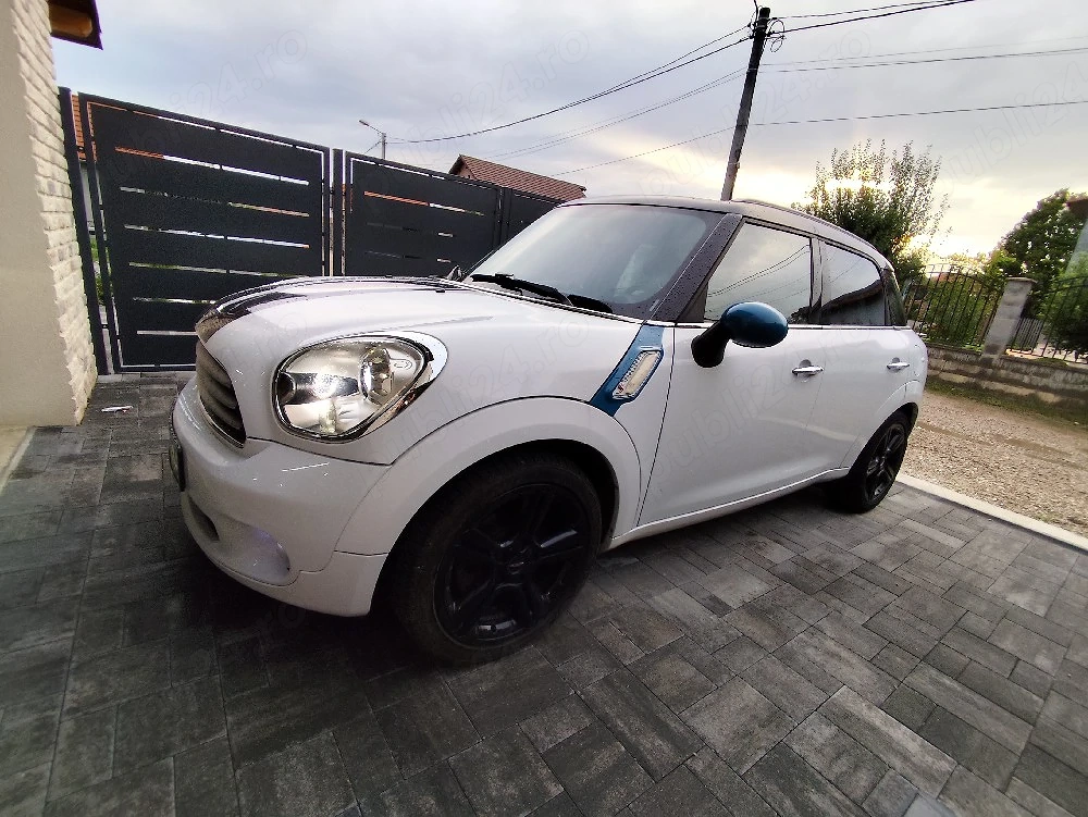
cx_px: 544
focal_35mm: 16
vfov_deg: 78.2
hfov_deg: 94.5
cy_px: 408
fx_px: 503
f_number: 2.2
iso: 50
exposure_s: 1/238
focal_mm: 1.65
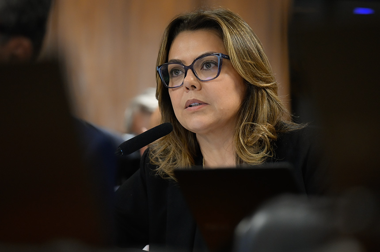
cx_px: 190
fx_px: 3161
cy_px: 126
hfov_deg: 6.9
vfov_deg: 4.6
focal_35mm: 300
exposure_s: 1/160
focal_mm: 200
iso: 1600
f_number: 2.8
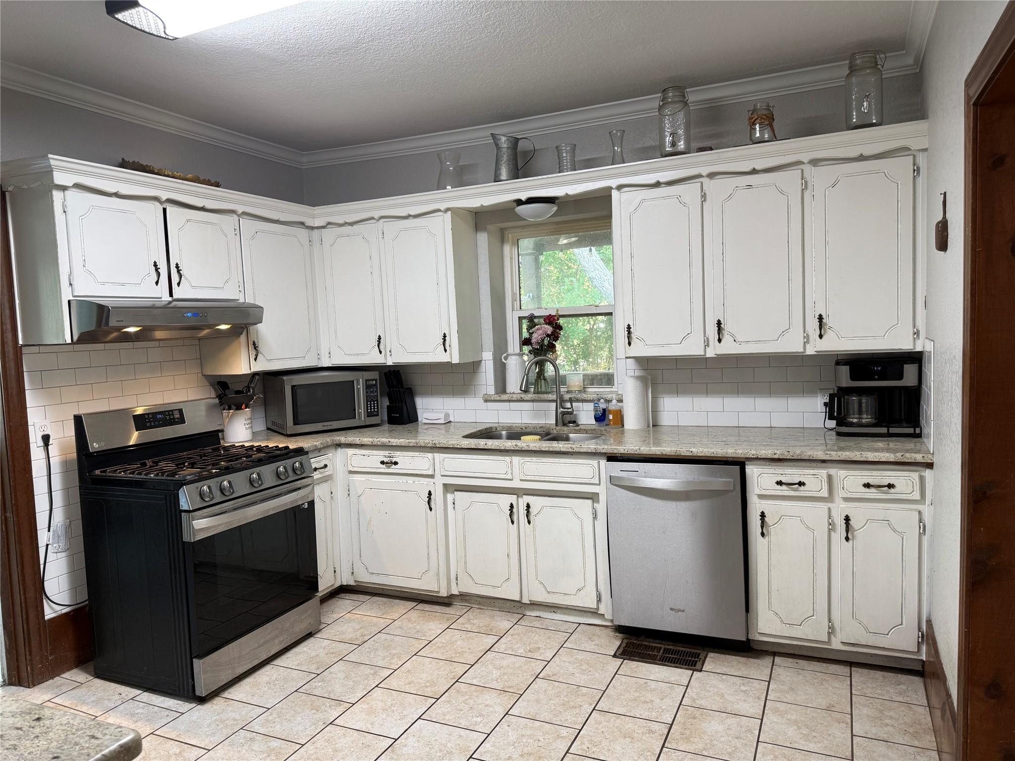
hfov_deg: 71.6
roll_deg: +3.0
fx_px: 704
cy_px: 380
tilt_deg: -3.2
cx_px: 508
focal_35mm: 24
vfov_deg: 56.8
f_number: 1.78
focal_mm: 6.76
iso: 125
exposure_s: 1/60
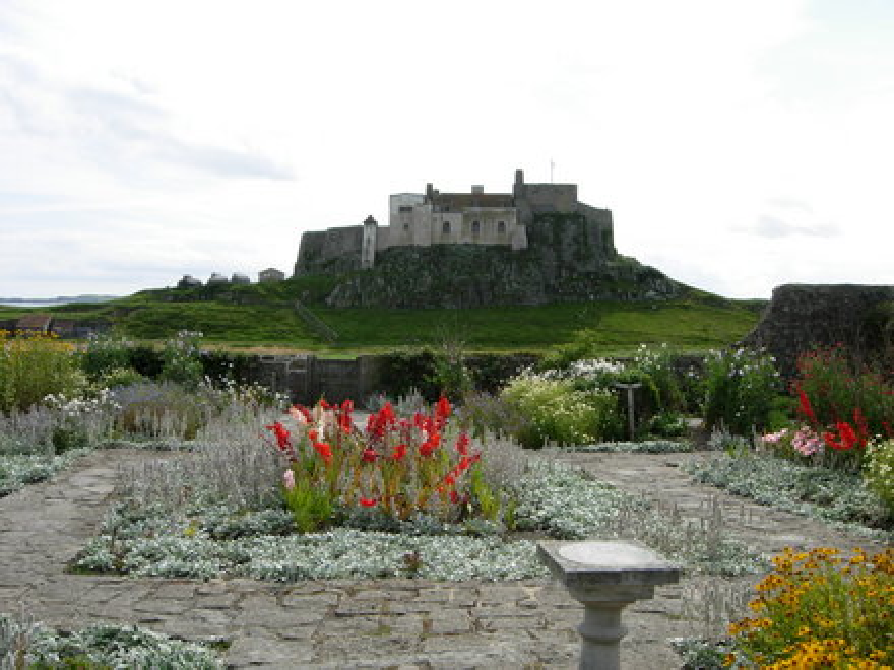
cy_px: 335
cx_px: 447
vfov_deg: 39.7
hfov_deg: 51.4
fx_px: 930
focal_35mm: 36
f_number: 6.1
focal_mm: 7.5
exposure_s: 1/264
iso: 50
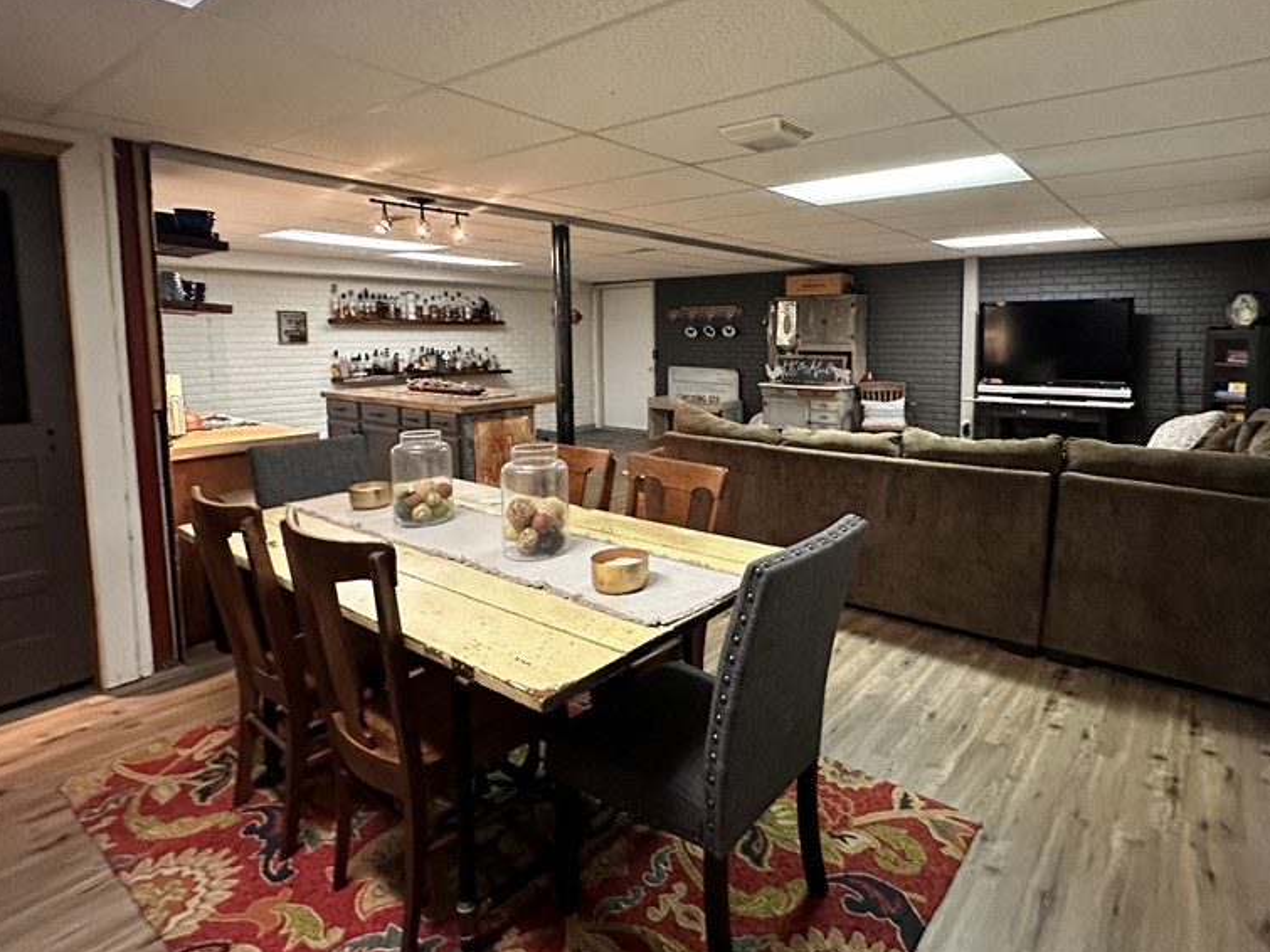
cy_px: 395
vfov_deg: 68.2
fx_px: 697
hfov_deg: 83.9
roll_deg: -0.3
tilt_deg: -5.2
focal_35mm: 19
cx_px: 743
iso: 1000
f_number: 2.2
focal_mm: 2.22
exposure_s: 1/60
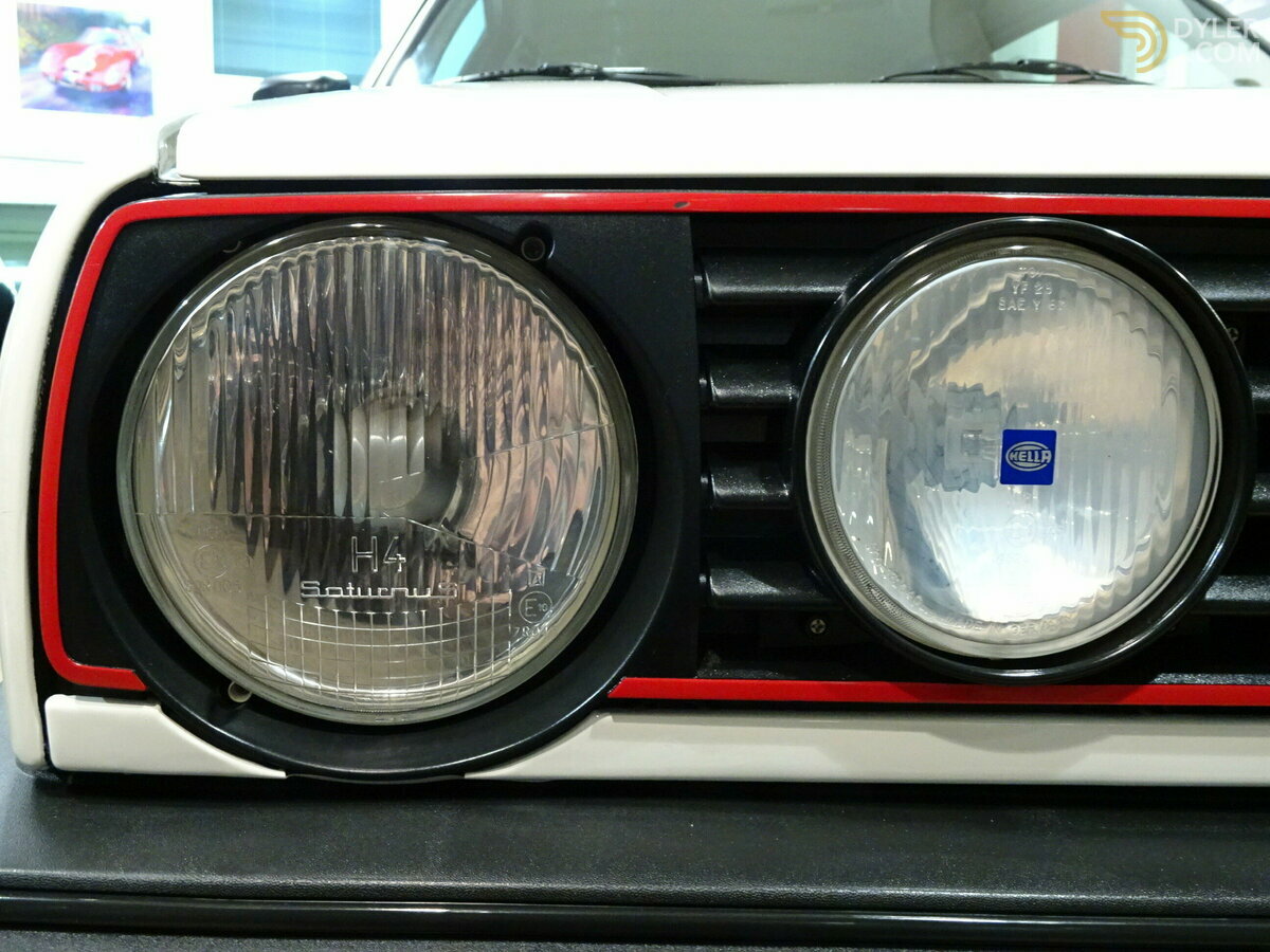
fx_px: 1174
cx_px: 635
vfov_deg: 44.2
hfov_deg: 56.8
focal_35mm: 32
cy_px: 476
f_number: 4
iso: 800
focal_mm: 5.43
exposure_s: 1/8
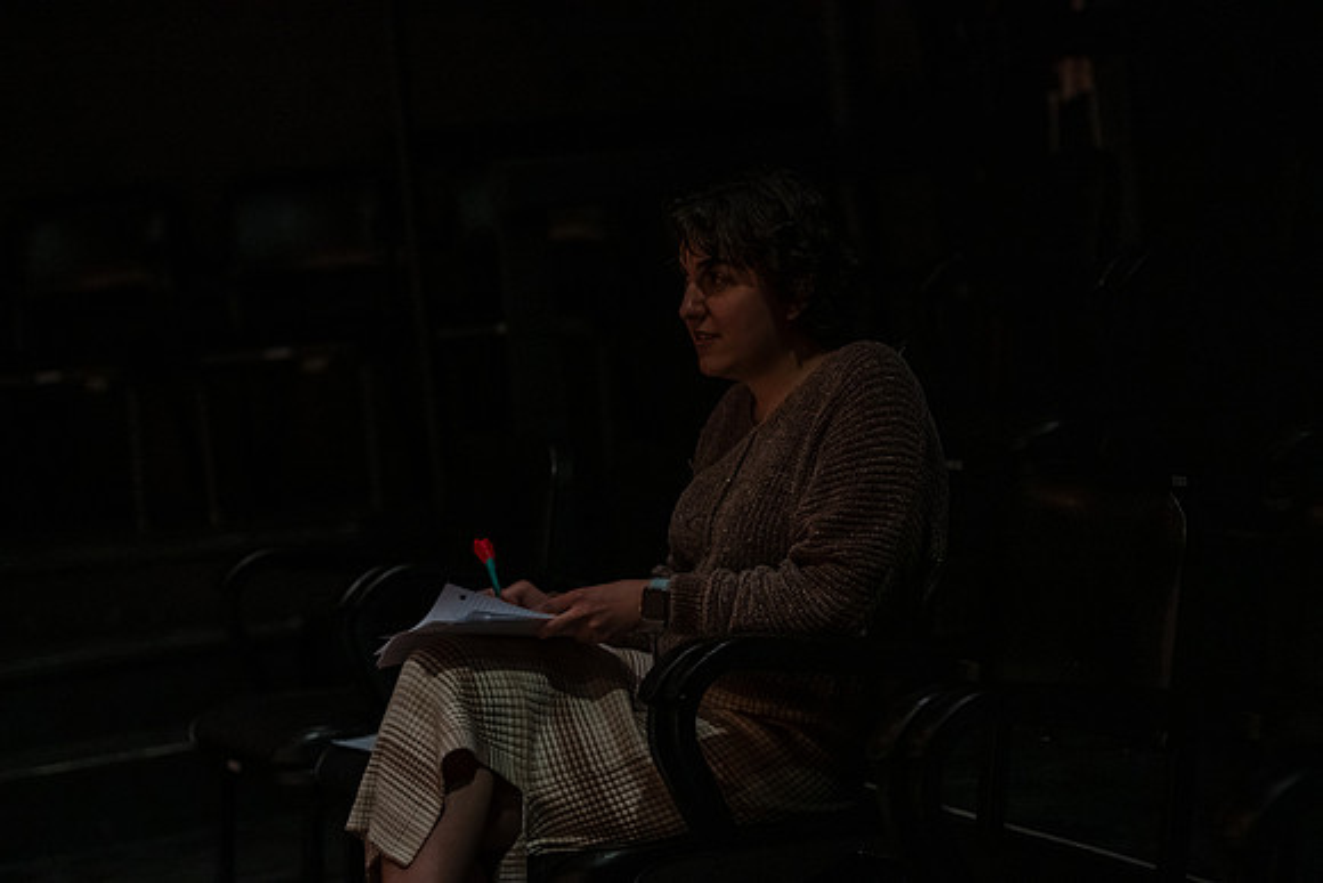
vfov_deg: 15.9
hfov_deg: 23.6
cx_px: 662
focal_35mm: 86
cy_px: 442
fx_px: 3161
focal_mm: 86
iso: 12800
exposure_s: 1/125
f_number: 2.8
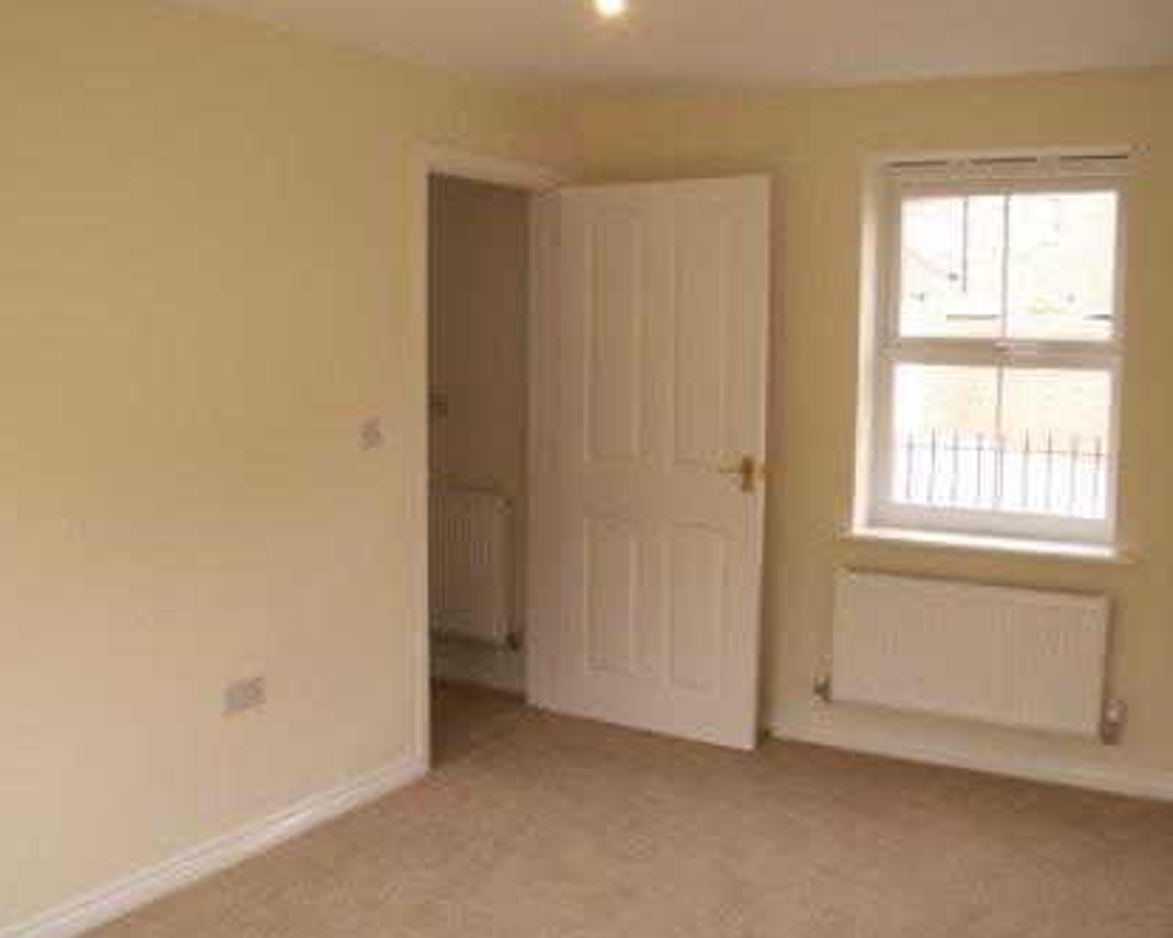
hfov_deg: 49.1
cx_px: 561
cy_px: 473
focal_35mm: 37
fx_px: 1284
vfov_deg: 40.1
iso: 50
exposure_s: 1/60
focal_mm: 5.86
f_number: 3.5
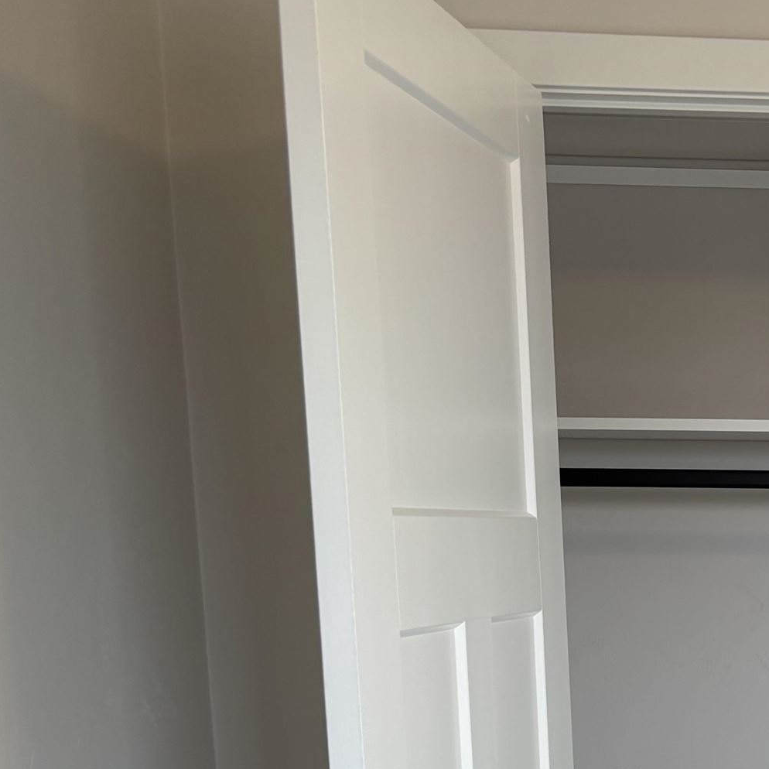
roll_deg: +0.3
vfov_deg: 23.0
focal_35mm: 71
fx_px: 1784
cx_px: 1112
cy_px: 827
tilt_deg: -8.3
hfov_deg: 21.1
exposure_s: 1/120
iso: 50
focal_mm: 5.96
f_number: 1.6
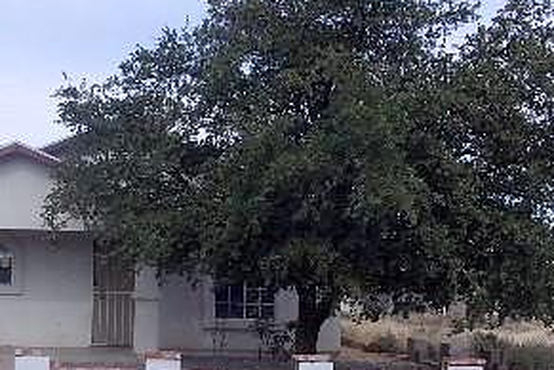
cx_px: 107
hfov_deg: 30.6
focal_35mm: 64
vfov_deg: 21.0
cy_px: 286
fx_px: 985
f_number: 10.8
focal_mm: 5.1
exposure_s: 1/210
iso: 200
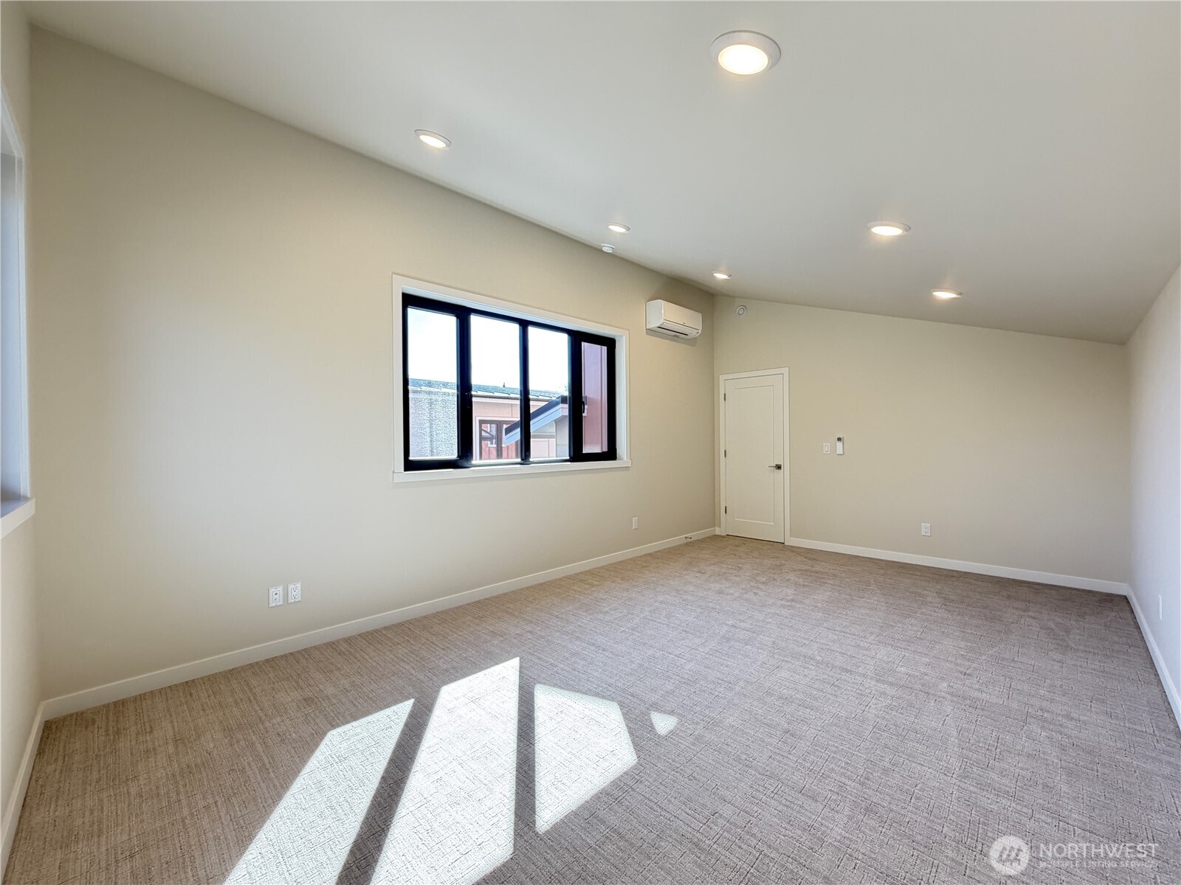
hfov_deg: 102.1
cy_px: 442
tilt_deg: -0.6
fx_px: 478
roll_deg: +0.8
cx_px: 590
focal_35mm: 14
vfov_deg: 85.7
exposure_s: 1/120
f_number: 2.2
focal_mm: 2.22
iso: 320
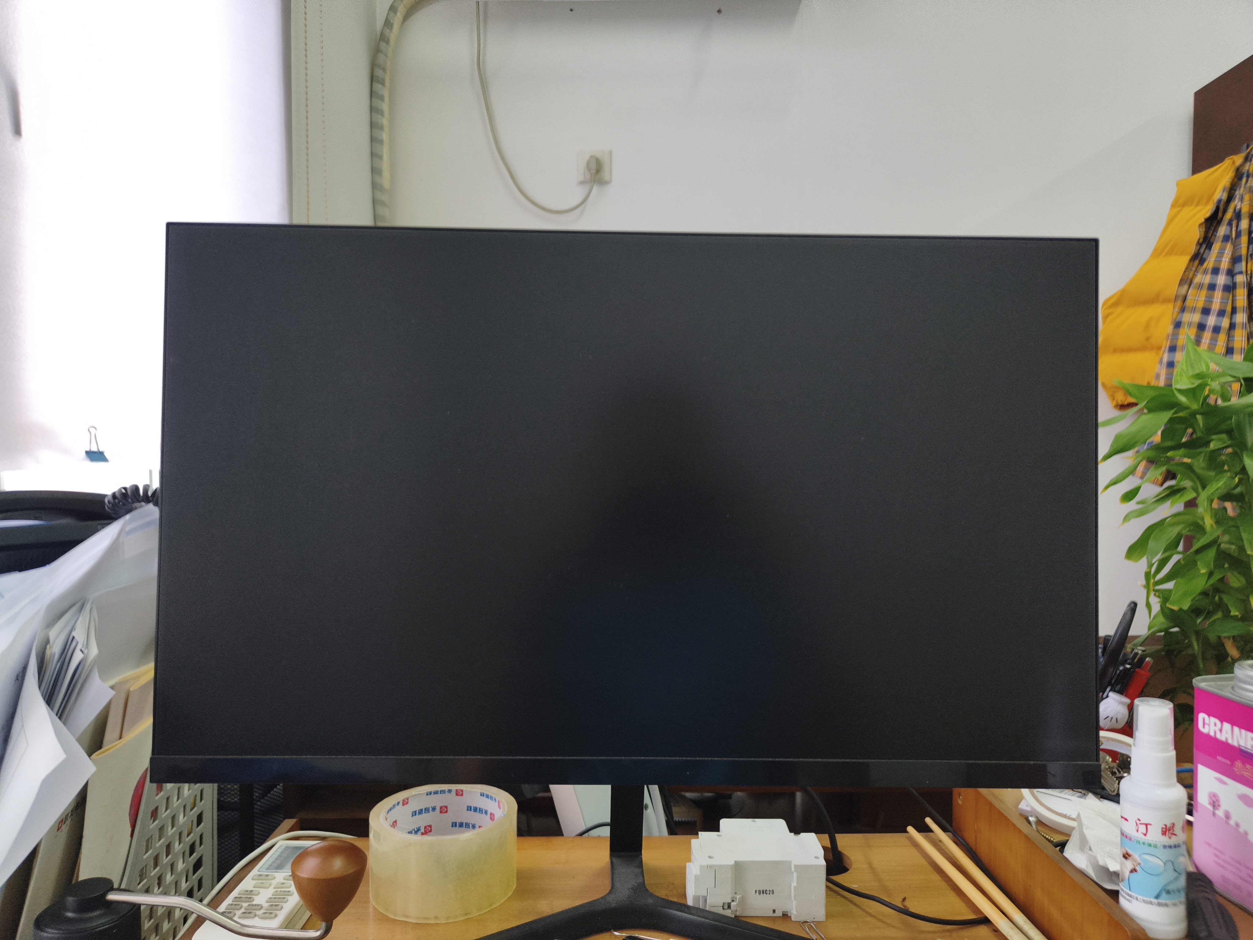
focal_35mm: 23
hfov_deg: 73.9
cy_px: 470
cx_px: 626
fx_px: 833
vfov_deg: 58.9
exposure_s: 1/150
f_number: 1.88
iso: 250
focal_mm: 5.56
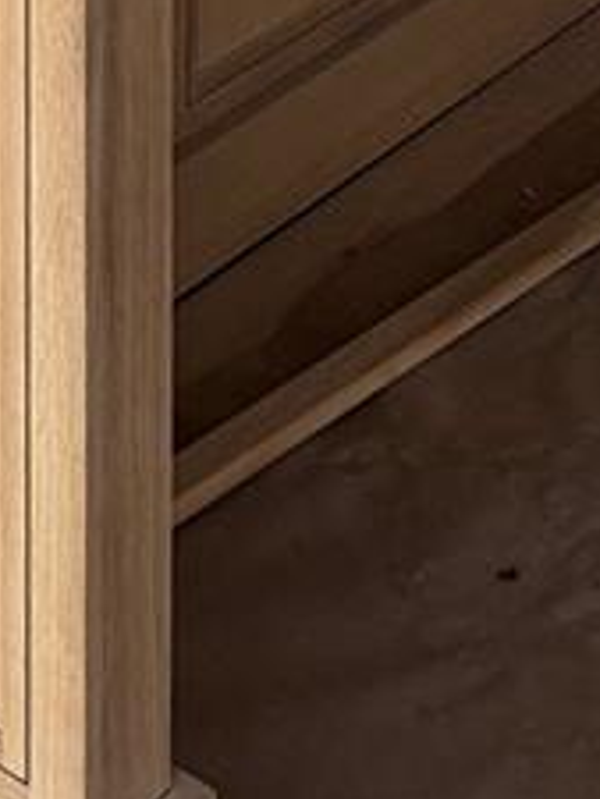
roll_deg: +0.8
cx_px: -756
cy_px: -1261
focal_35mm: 128
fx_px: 2955
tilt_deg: -1.0
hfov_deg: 10.3
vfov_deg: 11.8
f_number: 1.78
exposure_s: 1/119
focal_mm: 6.76
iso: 200
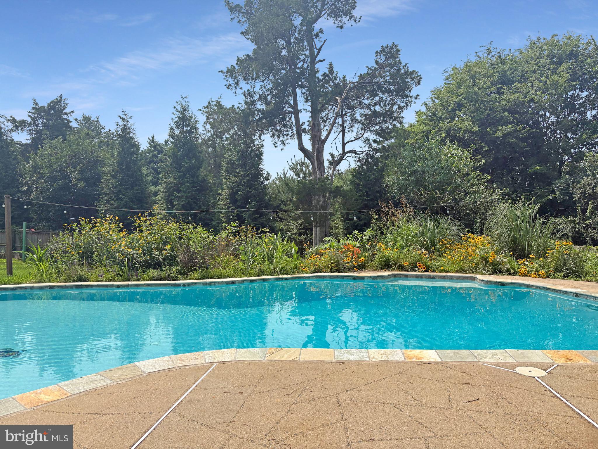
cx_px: 299
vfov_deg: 53.1
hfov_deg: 67.3
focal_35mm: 26
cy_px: 224
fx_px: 449
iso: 50
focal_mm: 5.96
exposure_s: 1/4950
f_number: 1.6
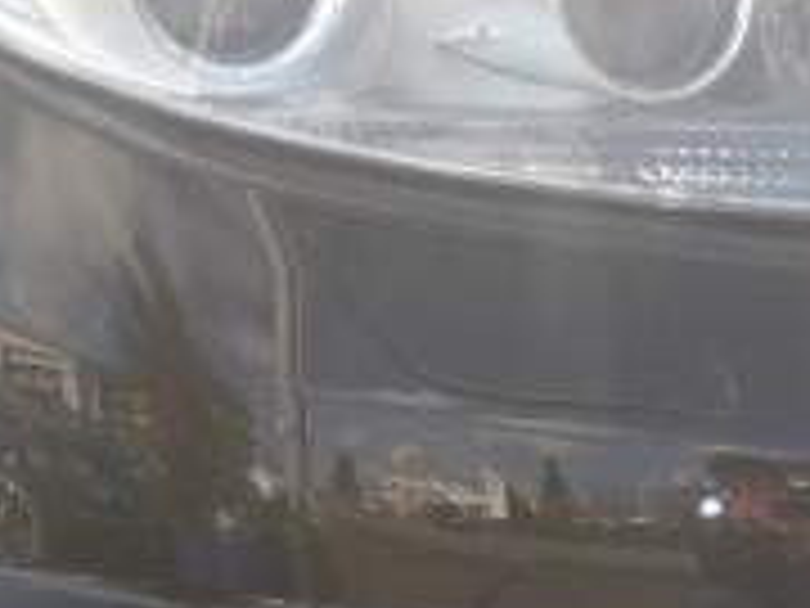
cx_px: 248
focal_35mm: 169
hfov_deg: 11.7
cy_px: 644
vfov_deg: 8.7
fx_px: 3955
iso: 64
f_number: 3.1
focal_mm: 6.3
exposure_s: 1/320
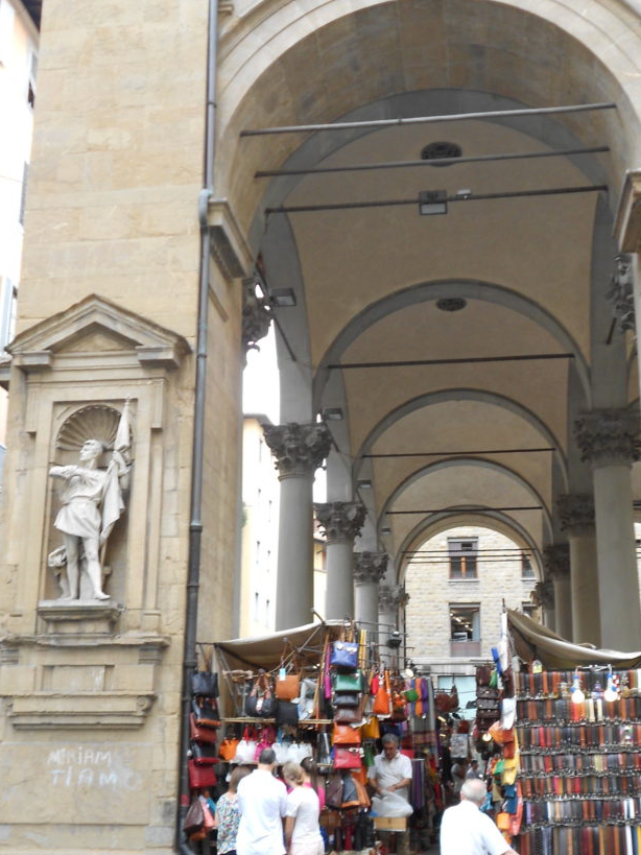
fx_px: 988
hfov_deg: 35.9
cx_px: 346
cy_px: 510
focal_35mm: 40
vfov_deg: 46.6
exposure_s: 1/60
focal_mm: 6
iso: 80
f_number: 3.6
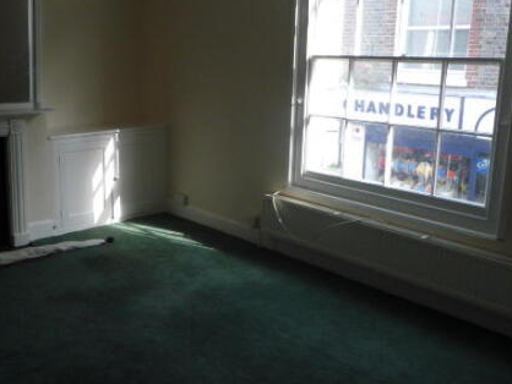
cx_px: 177
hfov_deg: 47.2
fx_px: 577
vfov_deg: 36.8
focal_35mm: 39
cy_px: 164
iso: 200
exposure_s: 1/200
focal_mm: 4.7
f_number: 3.3
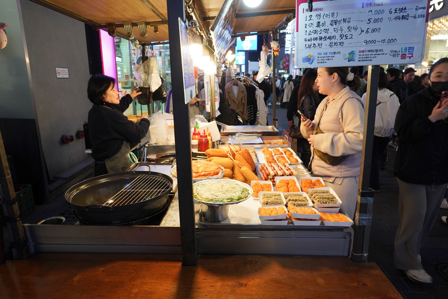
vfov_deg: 53.1
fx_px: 299
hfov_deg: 73.7
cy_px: 150
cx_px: 224
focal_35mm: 24
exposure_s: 1/100
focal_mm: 24
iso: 800
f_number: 7.1
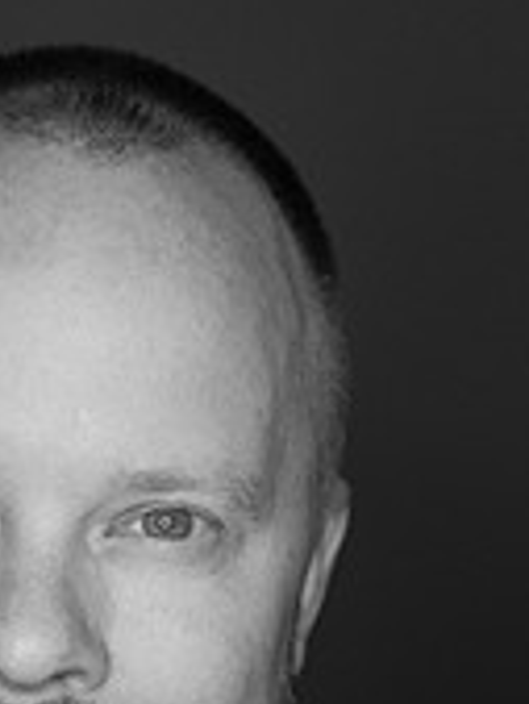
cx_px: 50
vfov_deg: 9.0
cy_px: 846
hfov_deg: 6.8
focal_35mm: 217
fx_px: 4416
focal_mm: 85
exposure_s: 1/320
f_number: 3.5
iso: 2000
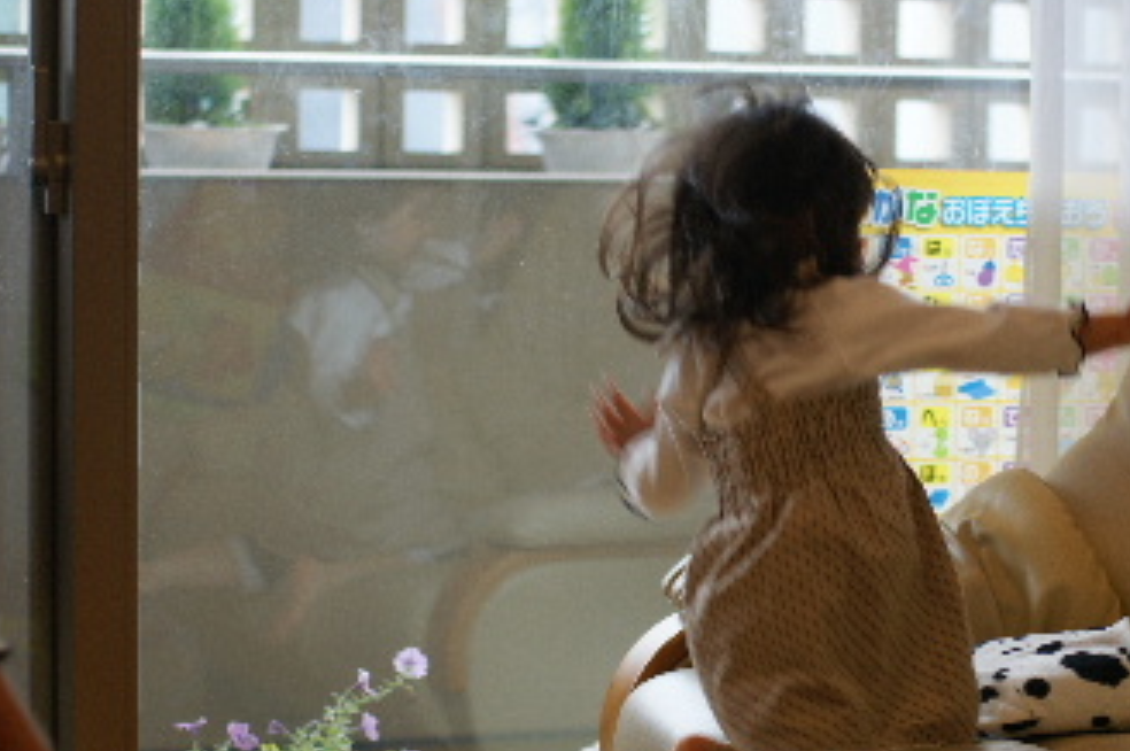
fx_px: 3292
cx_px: 784
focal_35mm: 105
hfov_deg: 19.4
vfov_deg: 13.0
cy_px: 474
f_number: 2
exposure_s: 1/160
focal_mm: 50
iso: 100
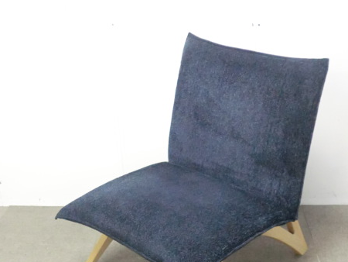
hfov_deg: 35.5
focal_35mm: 54
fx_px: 543
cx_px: 200
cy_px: 178
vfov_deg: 26.9
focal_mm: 6.9
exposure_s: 1/20
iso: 800
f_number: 3.9
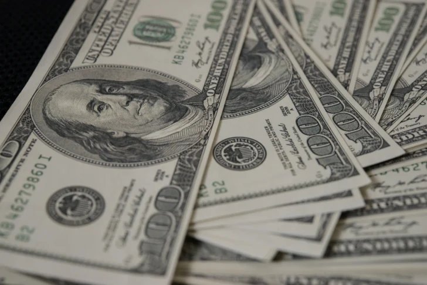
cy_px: 142
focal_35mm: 60
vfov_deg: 22.6
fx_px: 712
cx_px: 214
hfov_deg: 33.4
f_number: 8
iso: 160
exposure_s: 1/160
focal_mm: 60
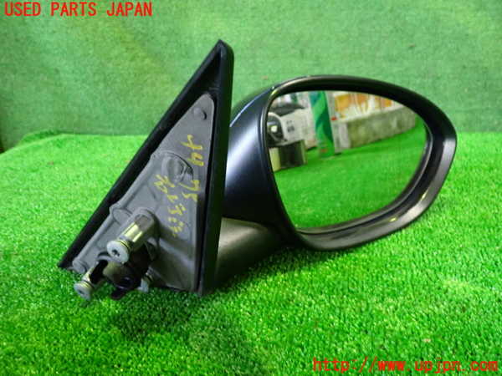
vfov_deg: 46.8
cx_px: 251
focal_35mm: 30
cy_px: 188
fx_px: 435
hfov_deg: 60.0
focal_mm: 5.4
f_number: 2.3
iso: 800
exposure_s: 1/30
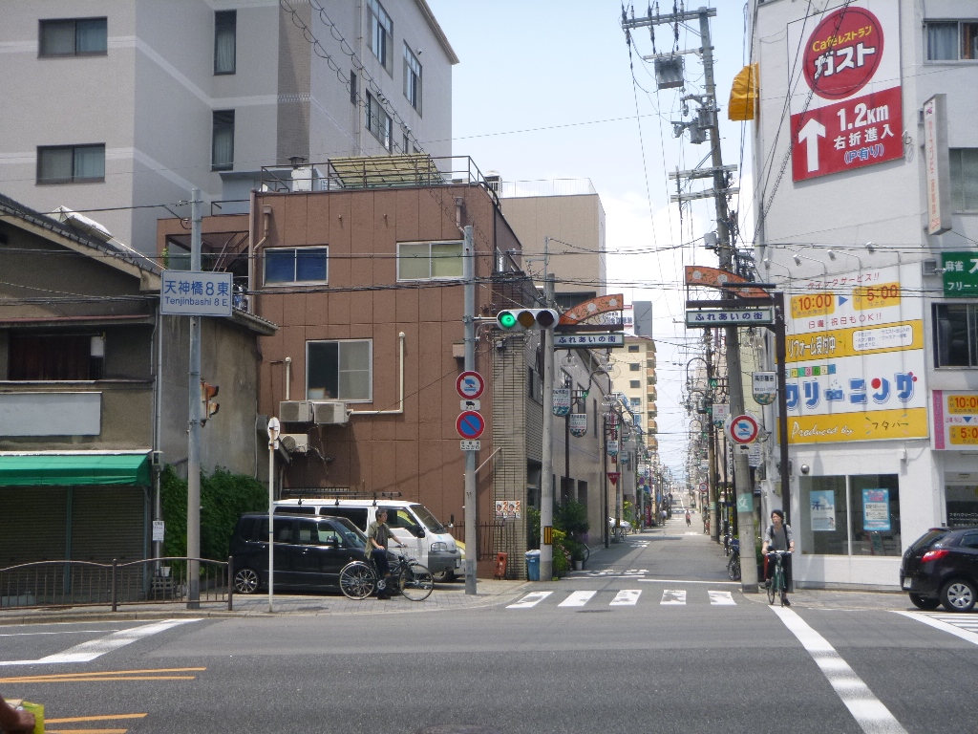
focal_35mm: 47
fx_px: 1328
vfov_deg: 30.9
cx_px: 489
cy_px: 367
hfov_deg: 40.4
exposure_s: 1/250
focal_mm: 8.4
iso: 100
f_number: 4.8
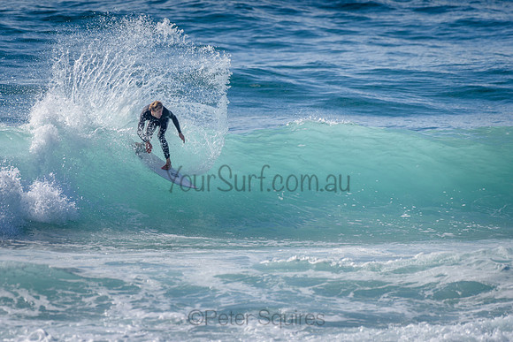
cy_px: 134
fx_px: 8739
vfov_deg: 2.2
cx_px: 198
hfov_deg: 3.4
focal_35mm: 613
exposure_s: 1/2000
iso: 125
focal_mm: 500
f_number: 5.6
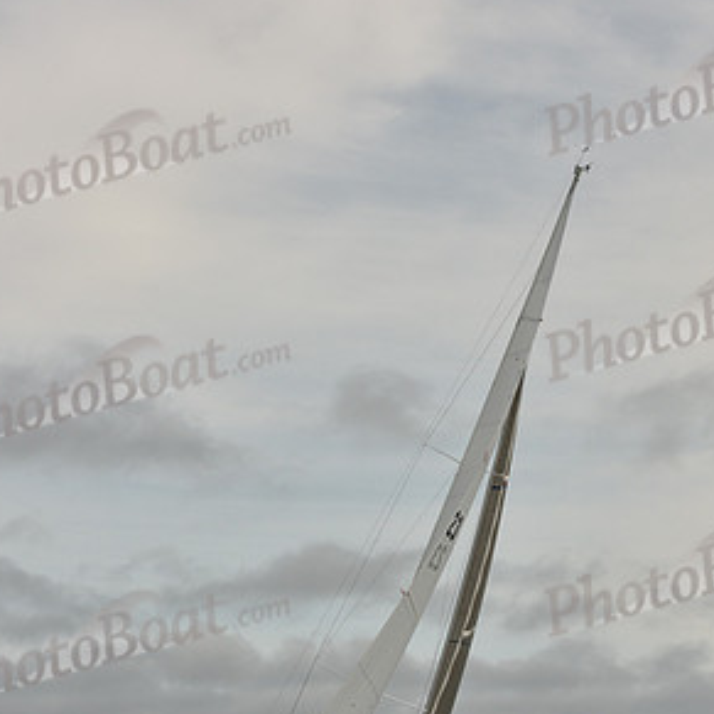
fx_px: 2964
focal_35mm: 127
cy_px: 481
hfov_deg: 13.7
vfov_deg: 13.7
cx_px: 418
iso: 320
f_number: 7.1
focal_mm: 75
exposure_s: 1/1000
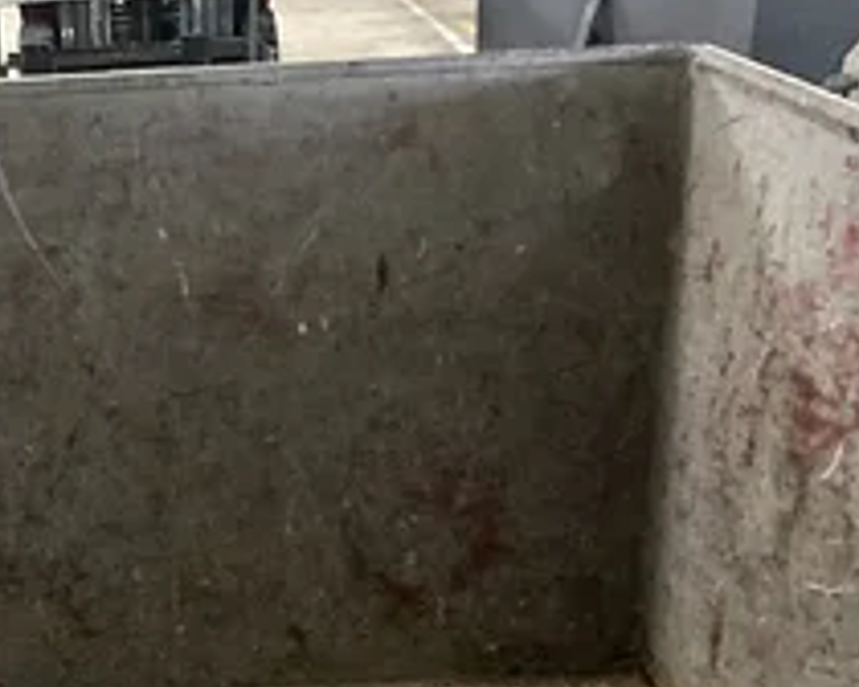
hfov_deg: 33.3
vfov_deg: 27.3
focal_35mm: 54
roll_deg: +3.2
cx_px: 123
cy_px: 589
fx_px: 1373
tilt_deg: -28.7
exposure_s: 1/30
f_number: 1.8
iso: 500
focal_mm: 3
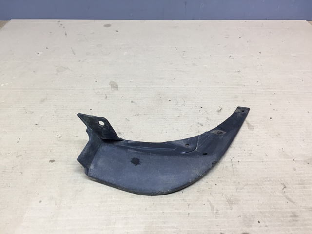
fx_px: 261
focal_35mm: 29
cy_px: 117
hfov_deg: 61.7
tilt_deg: -39.5
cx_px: 156
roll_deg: -2.4
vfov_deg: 48.2
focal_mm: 4.15
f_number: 2.2
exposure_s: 1/33
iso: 50
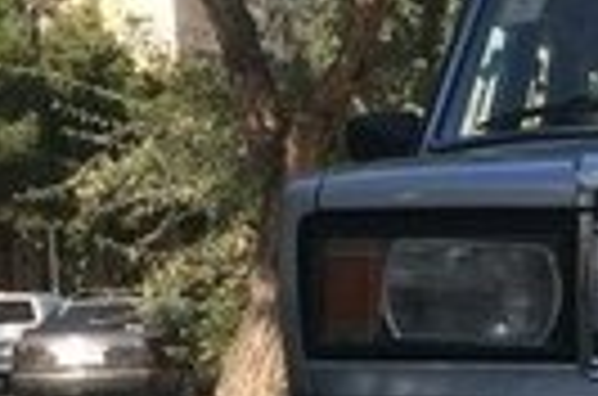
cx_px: 809
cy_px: 529
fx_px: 2486
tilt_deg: -4.3
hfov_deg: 13.2
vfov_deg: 8.9
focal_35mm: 150
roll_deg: +3.0
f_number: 2.2
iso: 32
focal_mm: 4.15
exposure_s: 1/1244
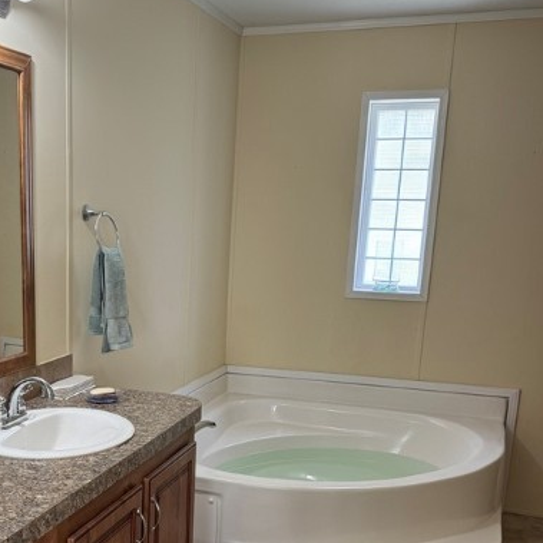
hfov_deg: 38.4
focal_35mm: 43
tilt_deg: -14.1
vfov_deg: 38.4
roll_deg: -1.4
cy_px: 394
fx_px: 763
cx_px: 155
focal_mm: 6.76
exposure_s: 1/60
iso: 125
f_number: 1.78
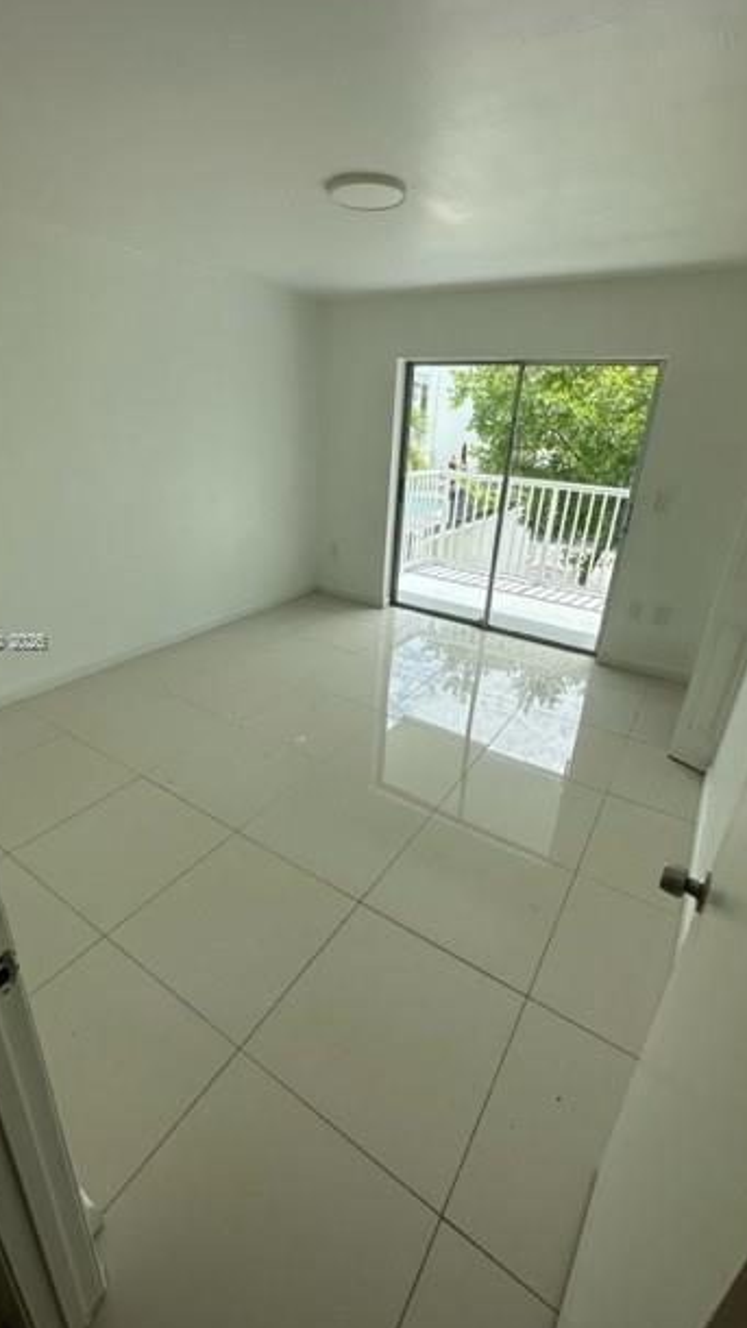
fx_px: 564
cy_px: 642
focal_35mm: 16
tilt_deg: -21.4
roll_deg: -2.3
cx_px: 351
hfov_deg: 67.0
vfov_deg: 99.3
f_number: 2.2
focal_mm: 2.22
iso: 40
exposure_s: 1/836
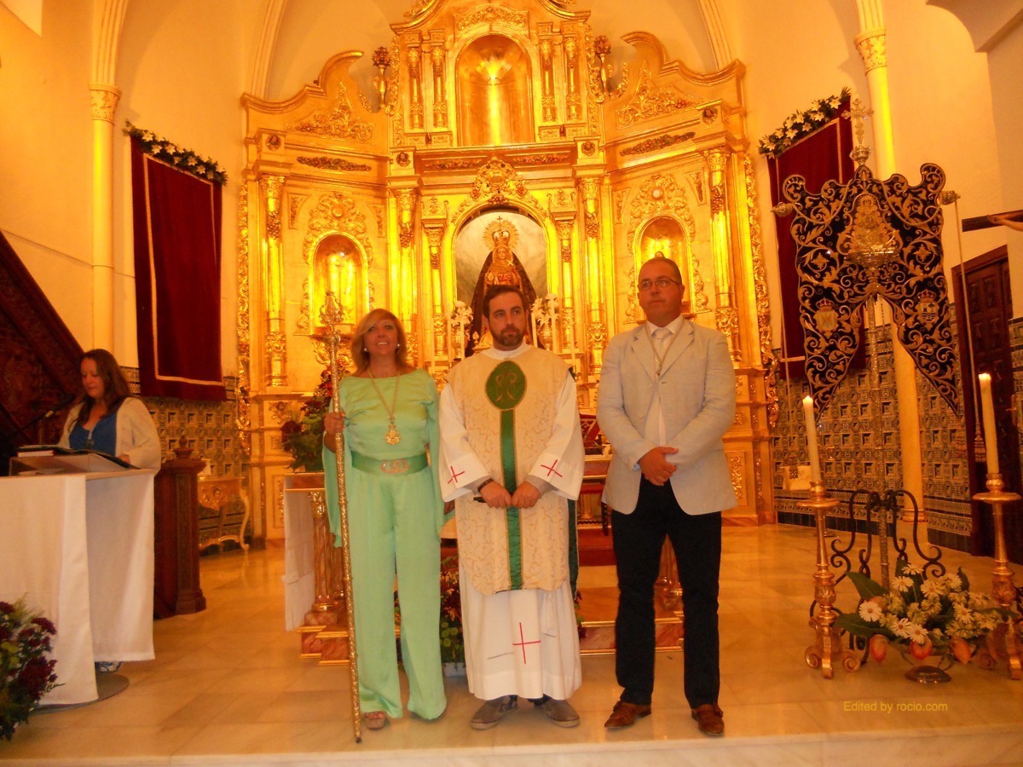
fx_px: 798
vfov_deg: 51.4
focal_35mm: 27
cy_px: 384
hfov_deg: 65.3
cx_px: 512
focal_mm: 4.9
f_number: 3.2
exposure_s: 1/25
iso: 320
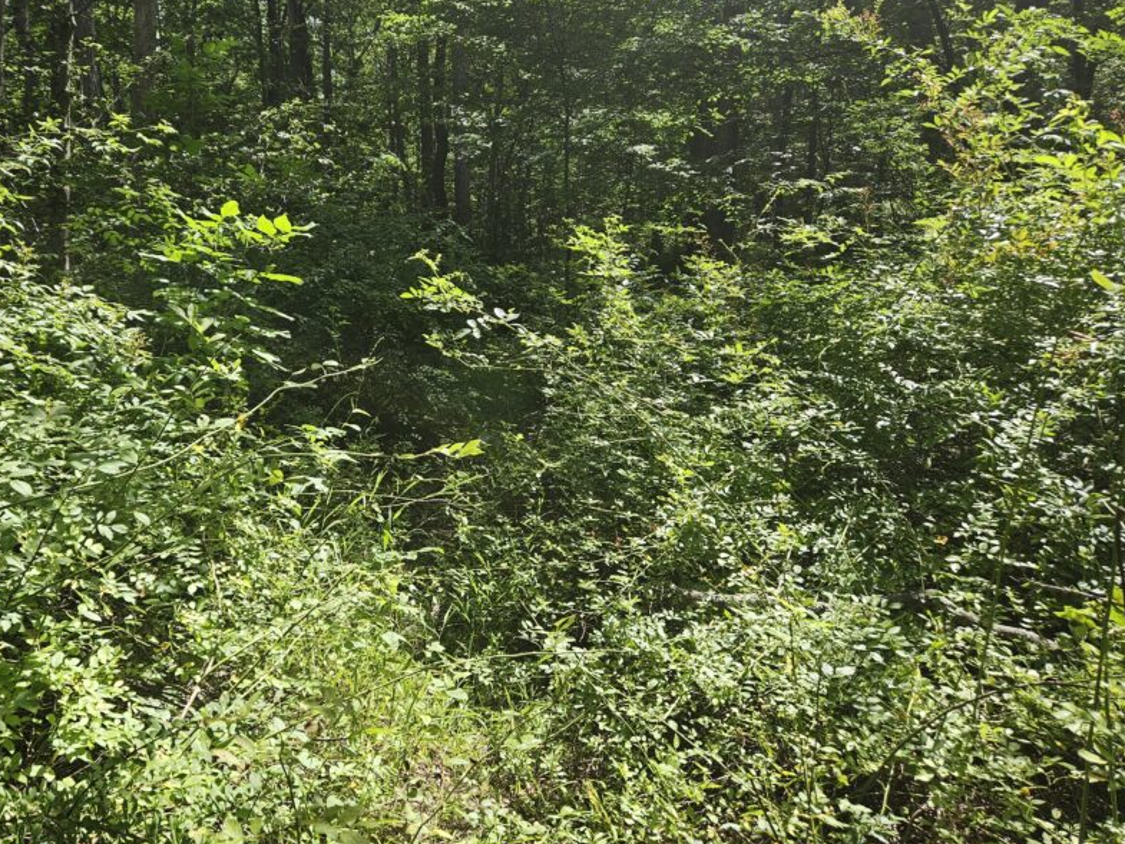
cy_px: 353
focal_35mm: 30
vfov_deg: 46.6
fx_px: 975
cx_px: 398
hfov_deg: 58.9
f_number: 1.8
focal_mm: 5.4
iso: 25
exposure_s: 1/593
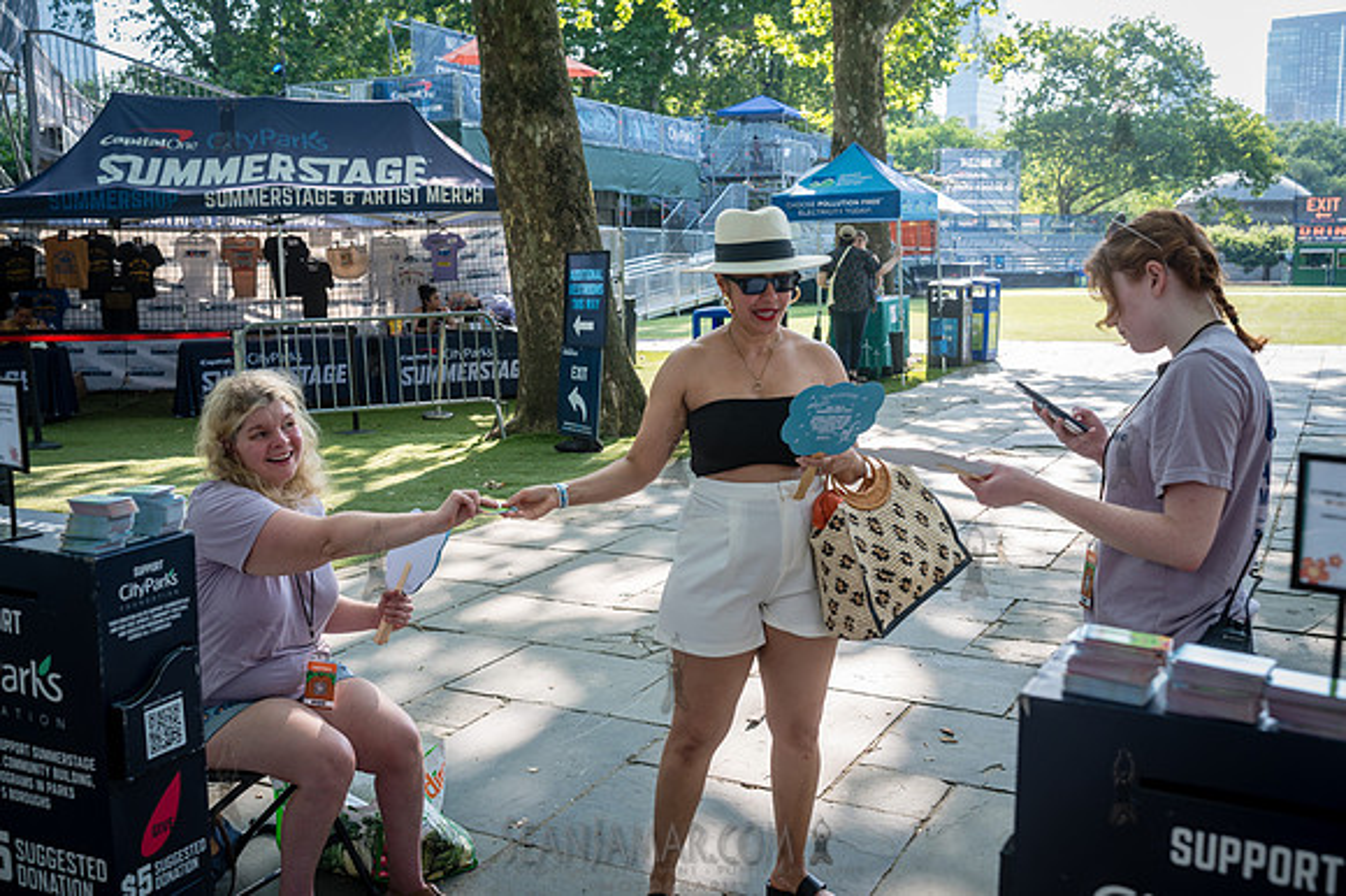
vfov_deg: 37.8
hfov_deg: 54.5
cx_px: 673
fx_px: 1308
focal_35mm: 35
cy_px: 448
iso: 160
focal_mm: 35
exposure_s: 1/160
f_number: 4.5
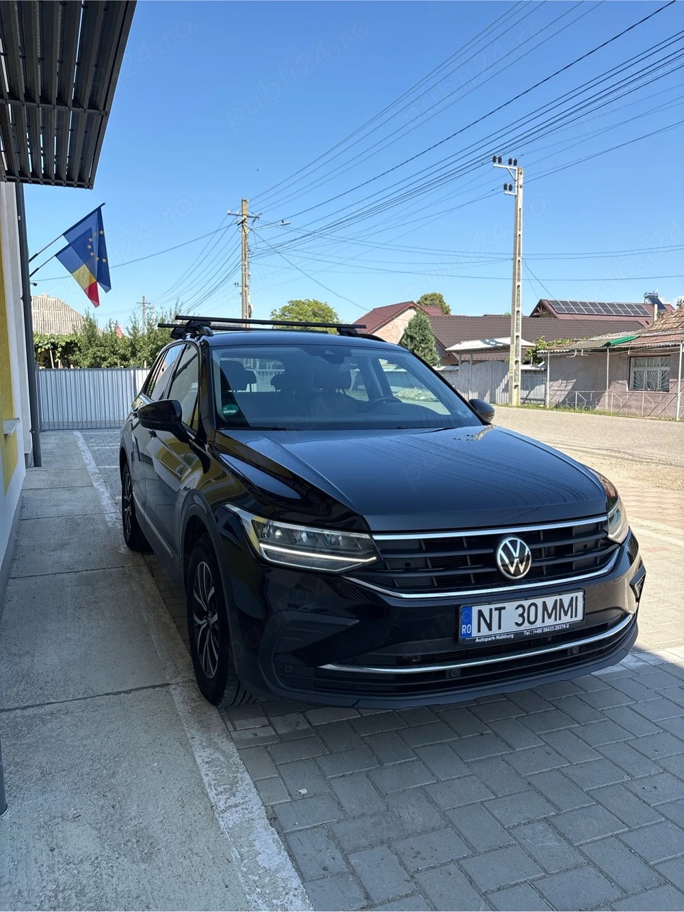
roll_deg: +0.5
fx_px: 685
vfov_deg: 67.3
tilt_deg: -6.5
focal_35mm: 26
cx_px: 342
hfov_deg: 53.0
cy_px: 456
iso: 50
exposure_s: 1/1901
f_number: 1.6
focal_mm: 5.96
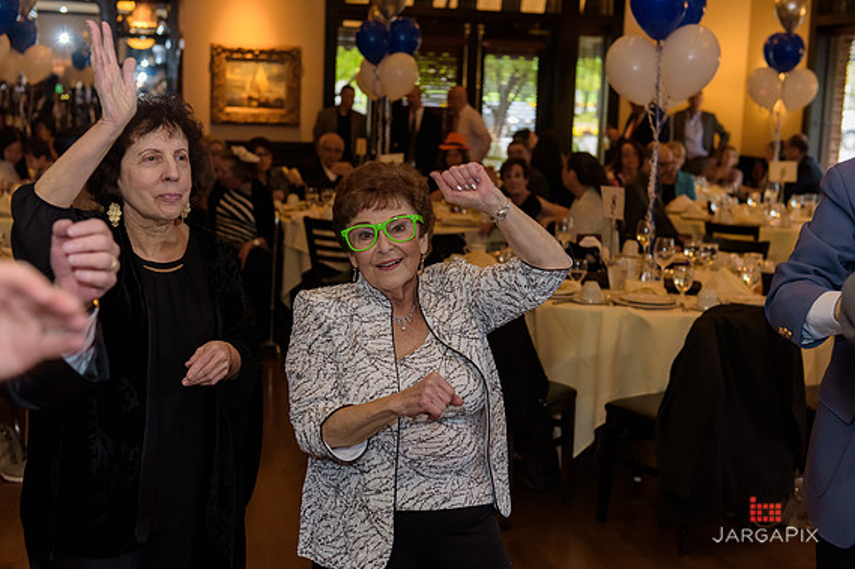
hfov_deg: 37.5
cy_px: 284
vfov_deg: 25.5
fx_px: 1258
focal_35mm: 53
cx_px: 421
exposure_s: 1/125
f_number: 3.2
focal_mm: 52
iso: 1600
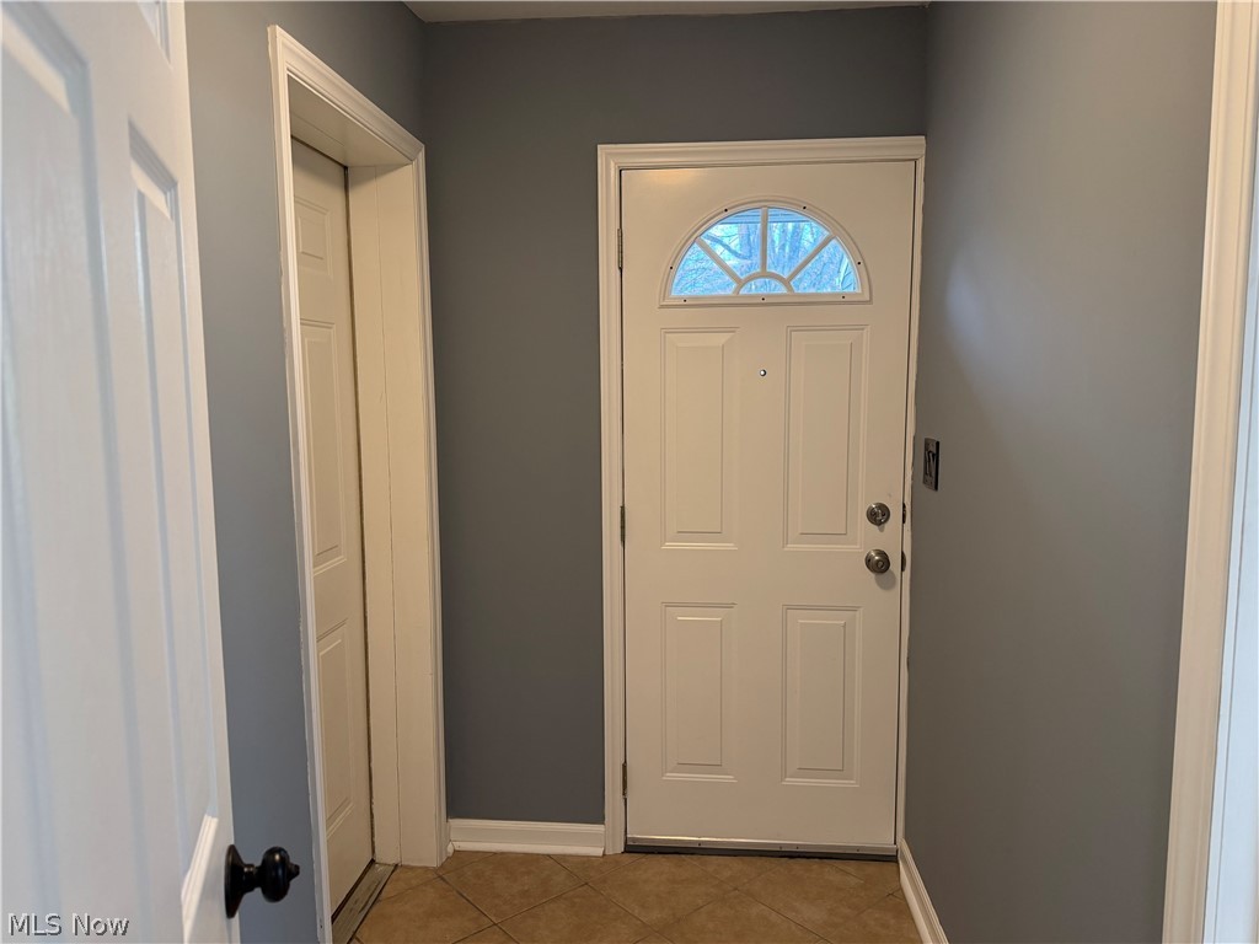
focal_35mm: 24
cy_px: 472
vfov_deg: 56.8
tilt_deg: -6.0
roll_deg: +1.0
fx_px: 873
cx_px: 630
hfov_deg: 71.6
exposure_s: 1/120
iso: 250
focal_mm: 6.76
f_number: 1.78
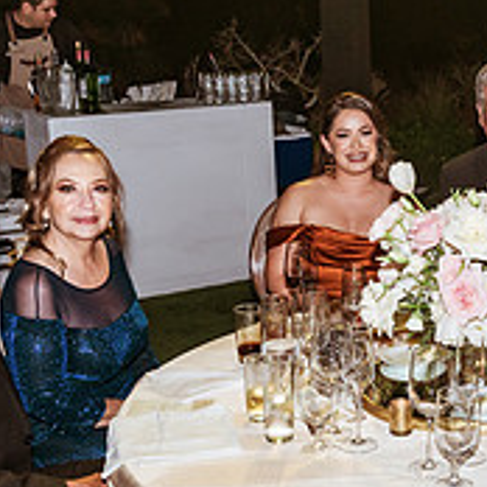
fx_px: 1082
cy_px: 224
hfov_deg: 24.3
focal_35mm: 68
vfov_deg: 25.4
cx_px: 484
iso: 2000
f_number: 5
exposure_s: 1/100
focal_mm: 24
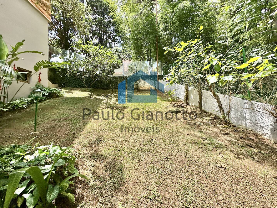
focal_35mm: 14
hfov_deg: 102.1
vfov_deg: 85.7
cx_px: 138
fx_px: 112
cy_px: 104
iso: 40
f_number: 2.2
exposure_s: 1/651
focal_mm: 2.22
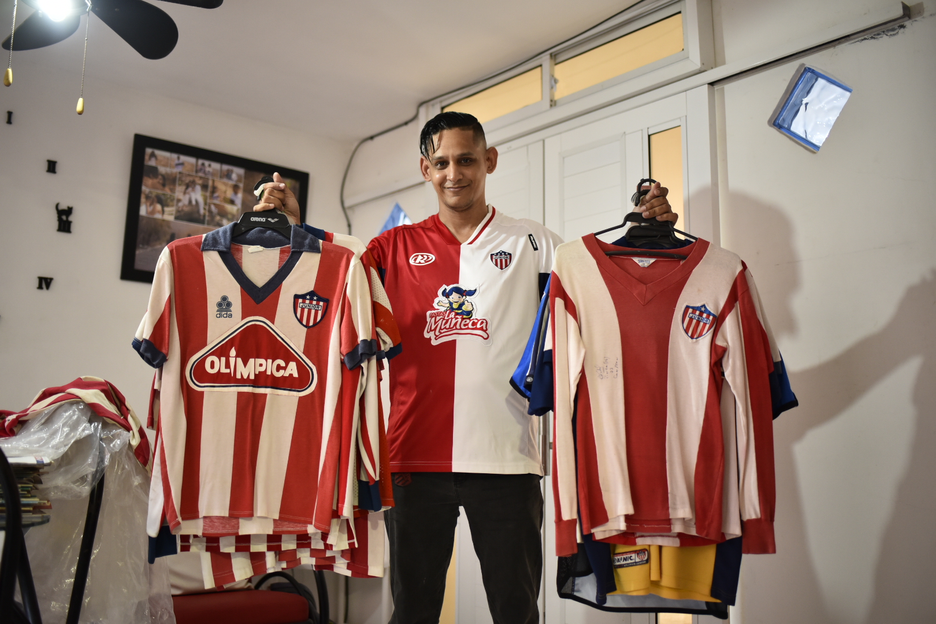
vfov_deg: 37.9
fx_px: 910
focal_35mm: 35
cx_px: 468
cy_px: 312
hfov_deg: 54.4
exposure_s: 1/60
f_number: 1.8
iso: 1000
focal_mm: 35
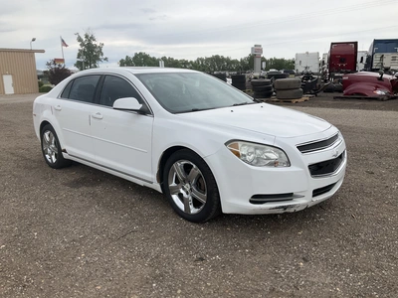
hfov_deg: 61.7
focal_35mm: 29
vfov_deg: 48.2
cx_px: 199
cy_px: 149
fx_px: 333
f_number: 1.8
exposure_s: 1/1490
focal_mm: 3
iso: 25
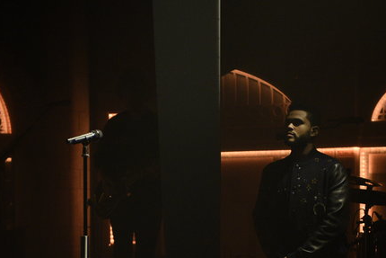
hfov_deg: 11.7
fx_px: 1888
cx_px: 166
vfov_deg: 7.8
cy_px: 252
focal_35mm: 176
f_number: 2.8
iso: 2000
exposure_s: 1/125
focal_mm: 70
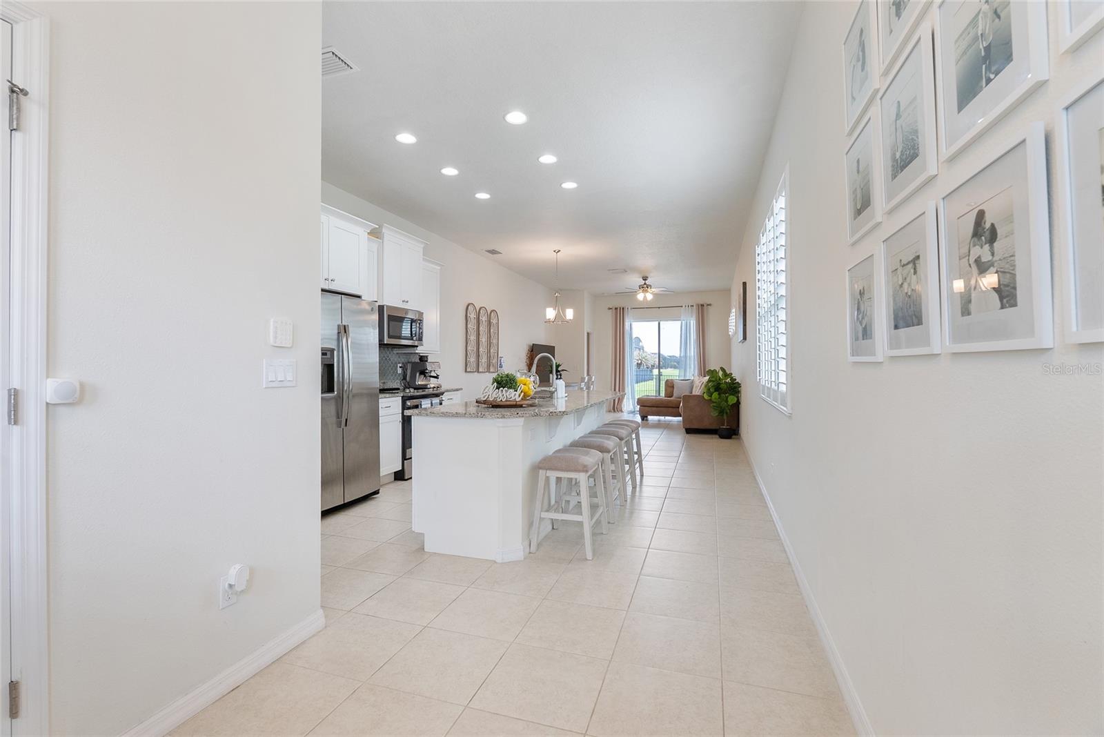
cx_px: 552
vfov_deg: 73.8
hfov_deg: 96.7
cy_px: 368
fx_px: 491
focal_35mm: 16
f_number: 9
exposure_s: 1/30
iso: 2000
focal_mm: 16
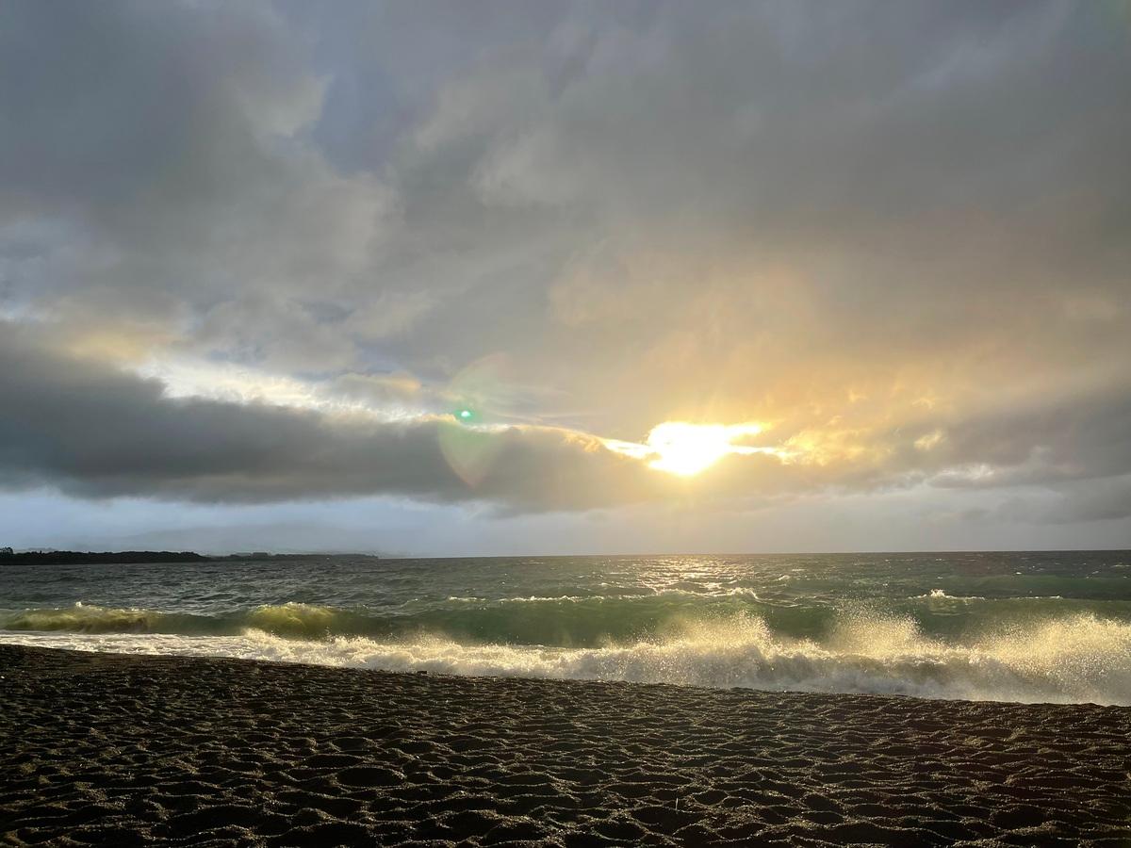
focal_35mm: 26
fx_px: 849
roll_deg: +0.6
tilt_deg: +8.2
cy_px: 424
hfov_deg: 67.3
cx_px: 566
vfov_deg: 53.1
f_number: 1.6
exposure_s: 1/867
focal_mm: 5.1
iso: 32
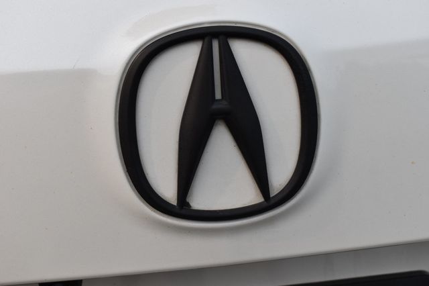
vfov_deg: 23.8
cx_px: 214
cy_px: 143
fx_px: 679
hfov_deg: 35.1
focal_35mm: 57
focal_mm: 38
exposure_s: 1/500
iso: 200
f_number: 8
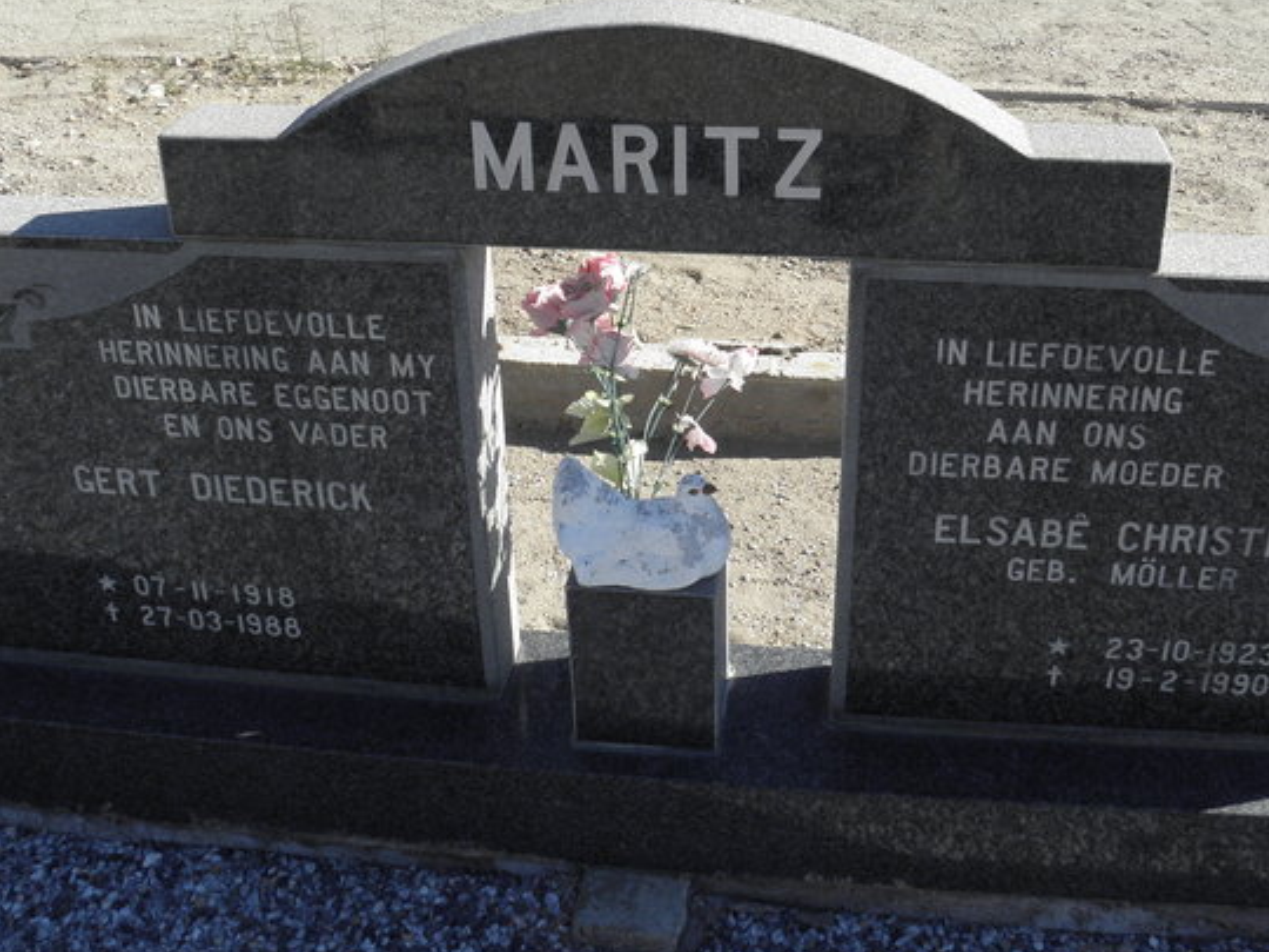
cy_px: 315
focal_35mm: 40
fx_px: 1466
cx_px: 672
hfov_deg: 46.8
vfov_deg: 35.6
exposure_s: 1/200
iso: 64
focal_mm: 4.83
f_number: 5.6
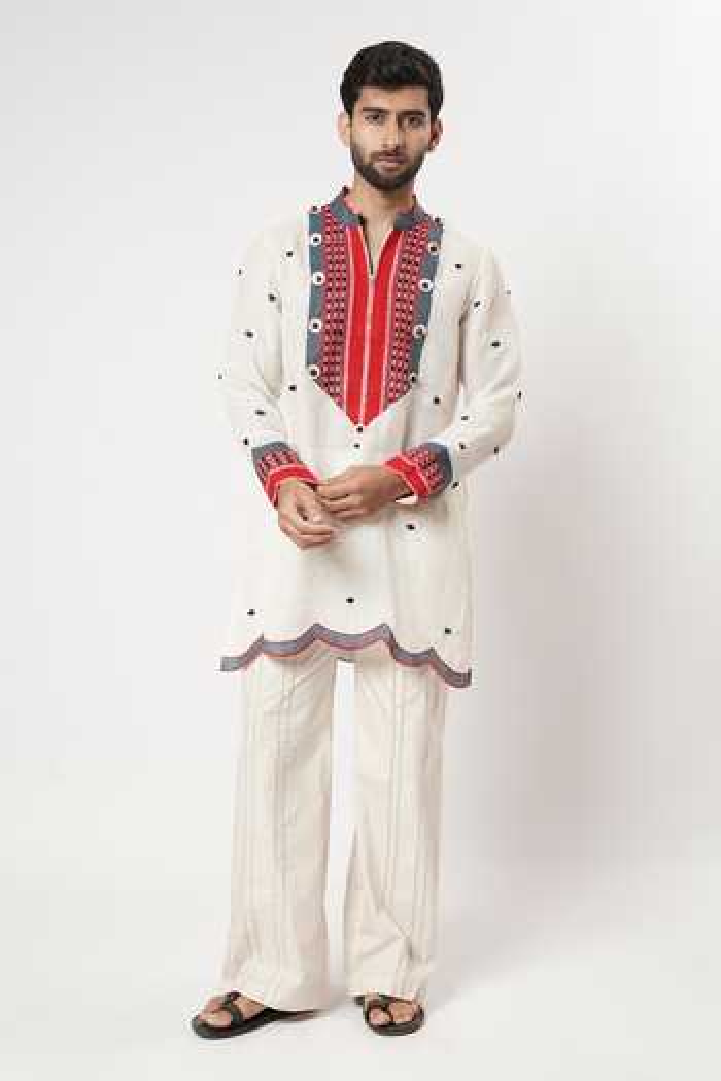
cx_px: 360
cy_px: 540
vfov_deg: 40.3
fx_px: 1475
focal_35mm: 49
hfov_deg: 27.5
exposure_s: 1/200
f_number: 5
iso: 125
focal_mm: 49.1
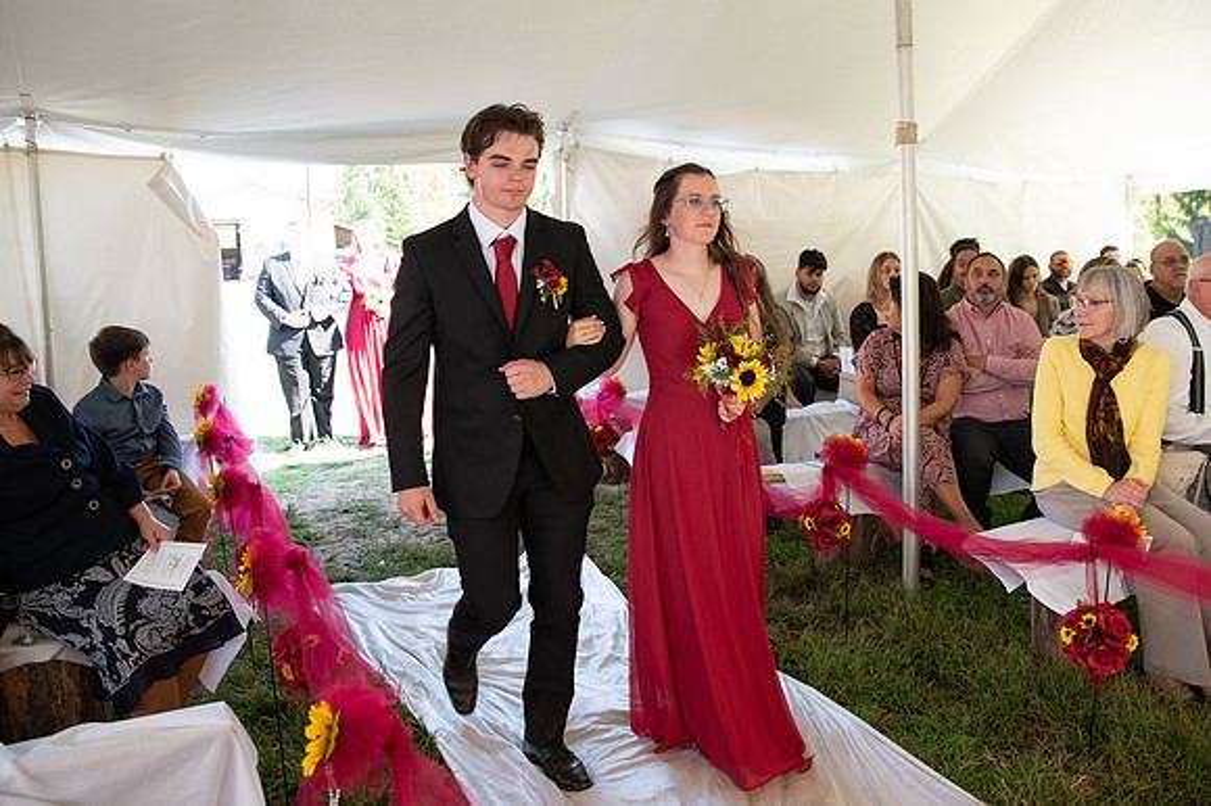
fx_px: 938
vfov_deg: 46.4
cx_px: 627
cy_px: 358
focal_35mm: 28
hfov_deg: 65.7
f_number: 3.2
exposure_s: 1/200
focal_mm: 24
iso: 320
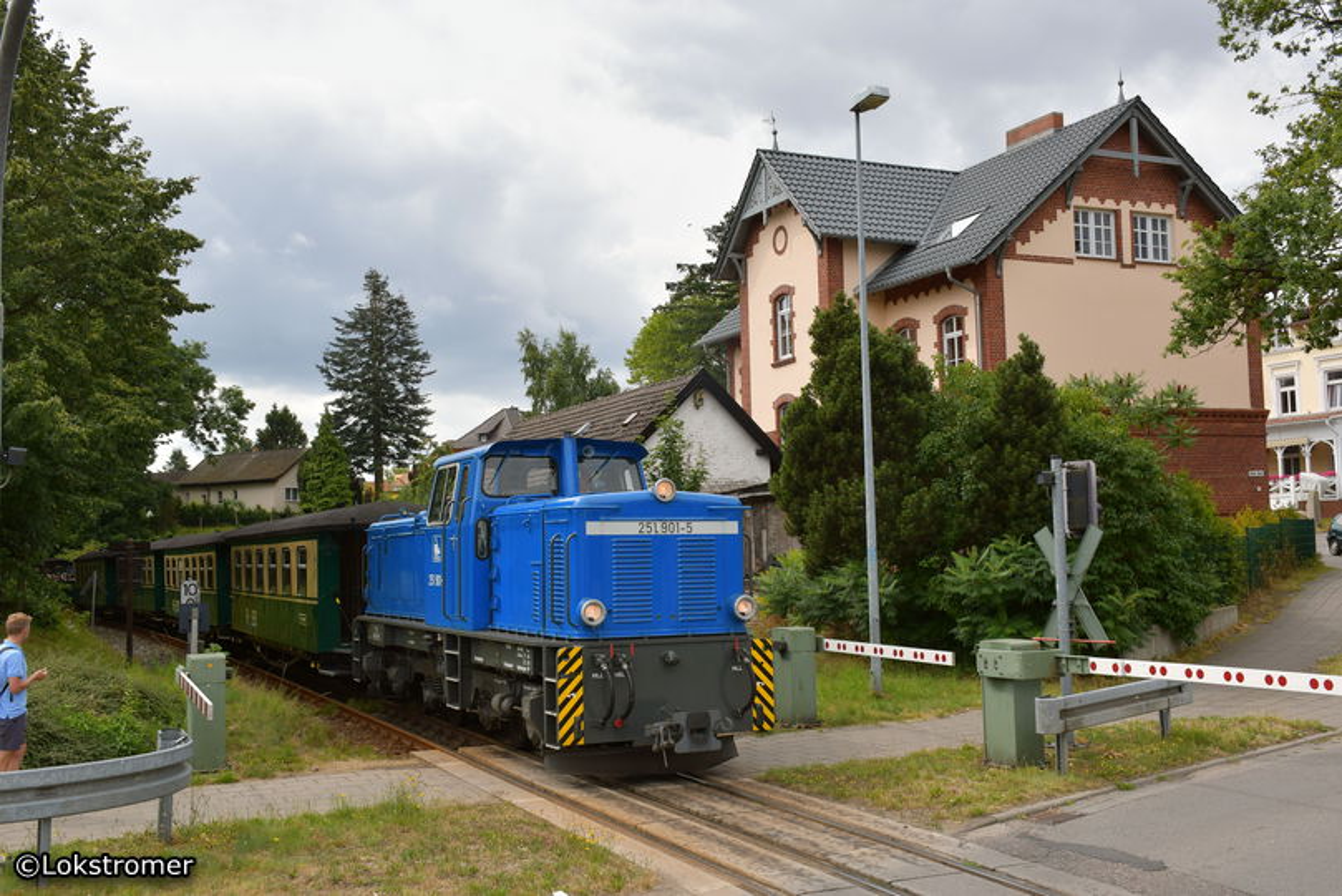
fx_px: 1342
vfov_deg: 36.9
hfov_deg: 53.1
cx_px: 671
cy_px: 448
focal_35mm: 36
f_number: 8
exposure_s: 1/500
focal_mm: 24
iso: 200
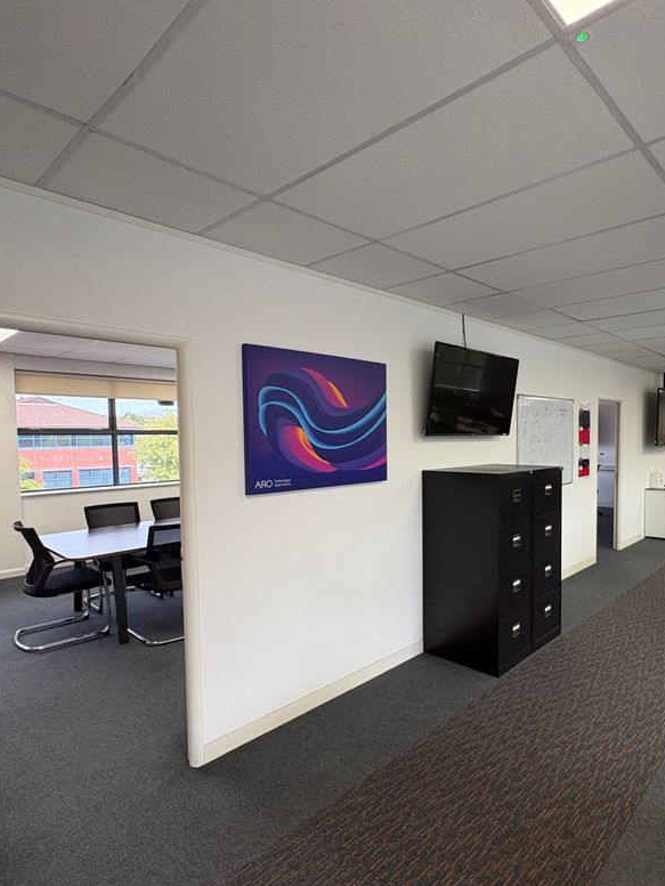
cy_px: 461
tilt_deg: -2.1
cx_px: 412
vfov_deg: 81.7
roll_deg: +0.5
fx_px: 512
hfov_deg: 65.1
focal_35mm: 20
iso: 100
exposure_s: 1/99
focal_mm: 2.22
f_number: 2.2
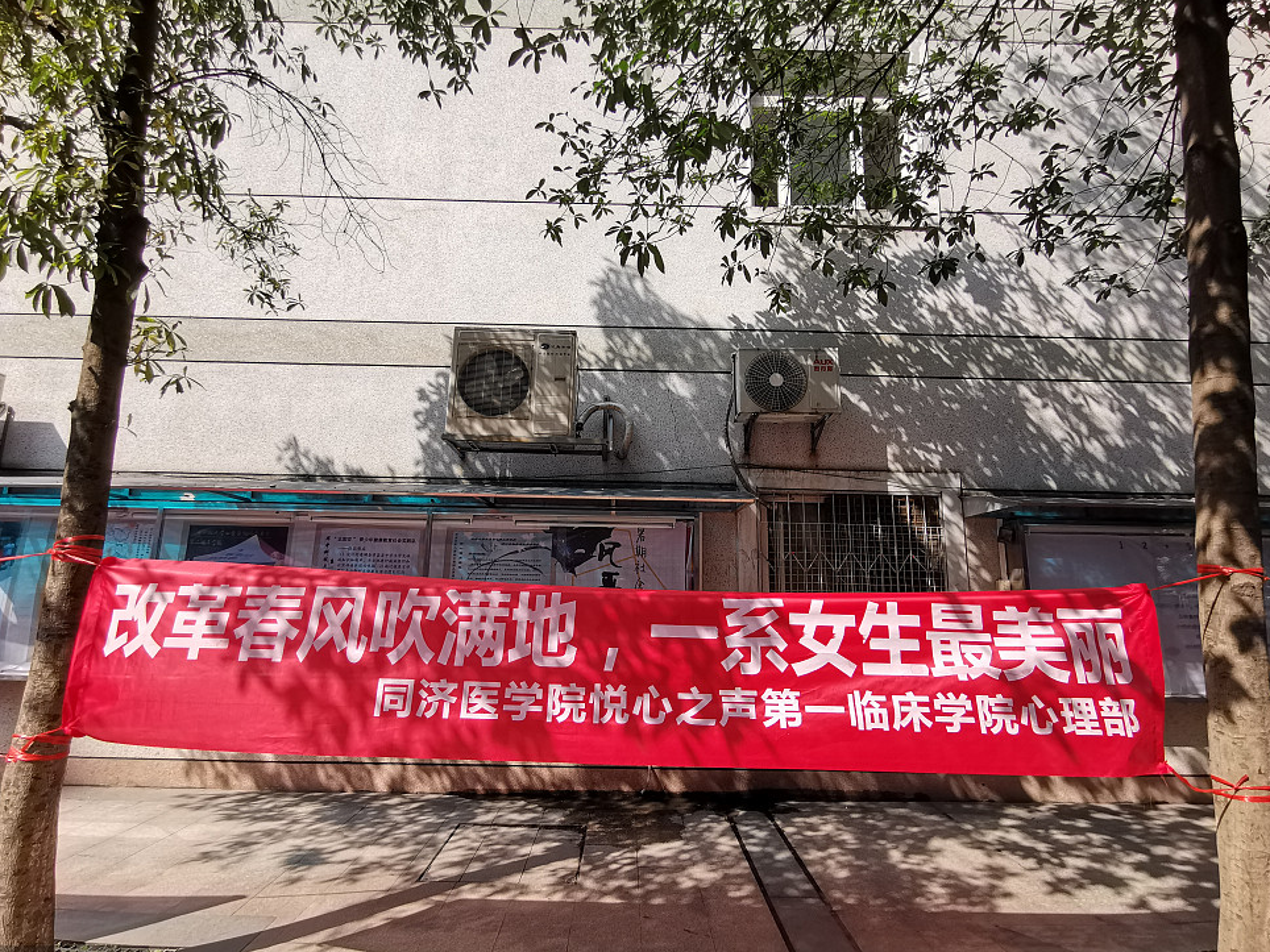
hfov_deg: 91.0
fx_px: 624
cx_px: 631
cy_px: 489
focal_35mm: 17
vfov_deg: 74.7
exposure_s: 1/364
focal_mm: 3.95
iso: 50
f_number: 2.2
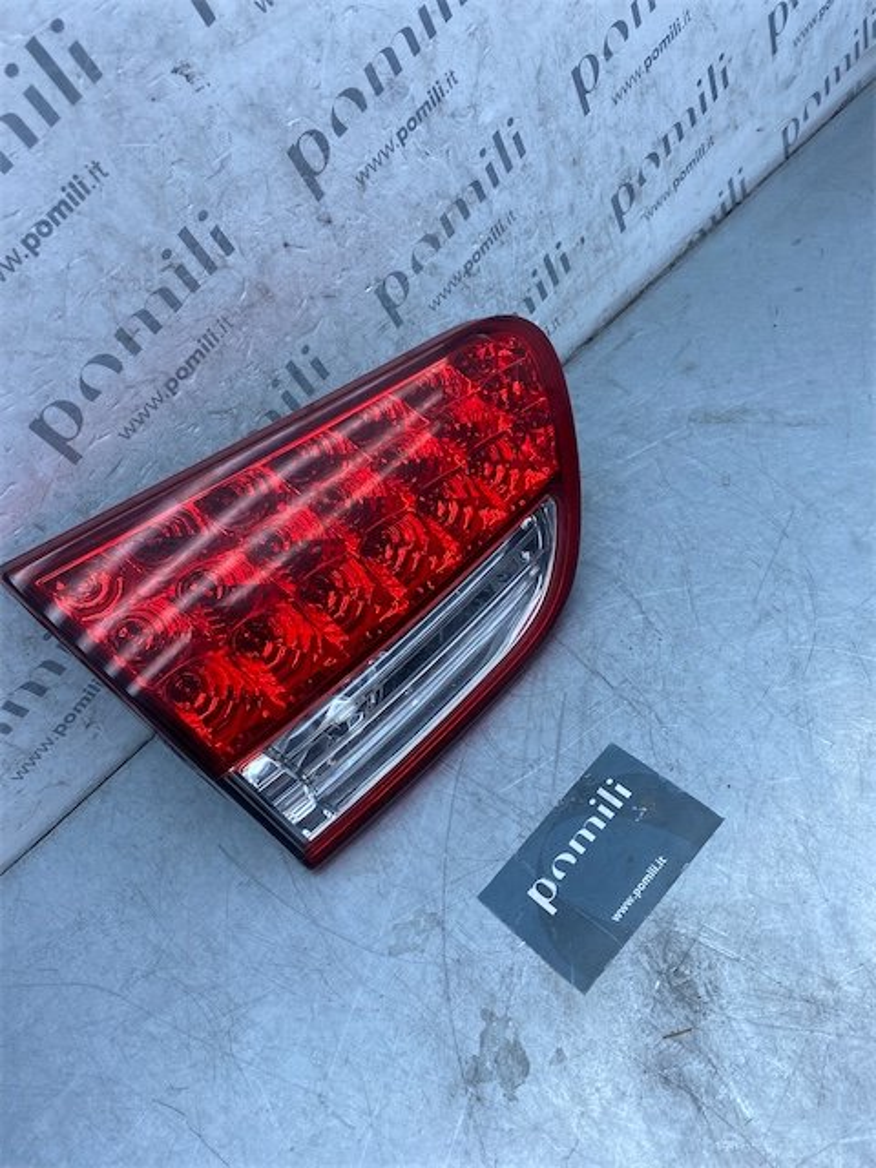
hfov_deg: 53.1
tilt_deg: -50.9
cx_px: 438
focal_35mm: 26
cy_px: 584
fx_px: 877
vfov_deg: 67.3
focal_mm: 4.25
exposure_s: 1/742
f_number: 1.8
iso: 32
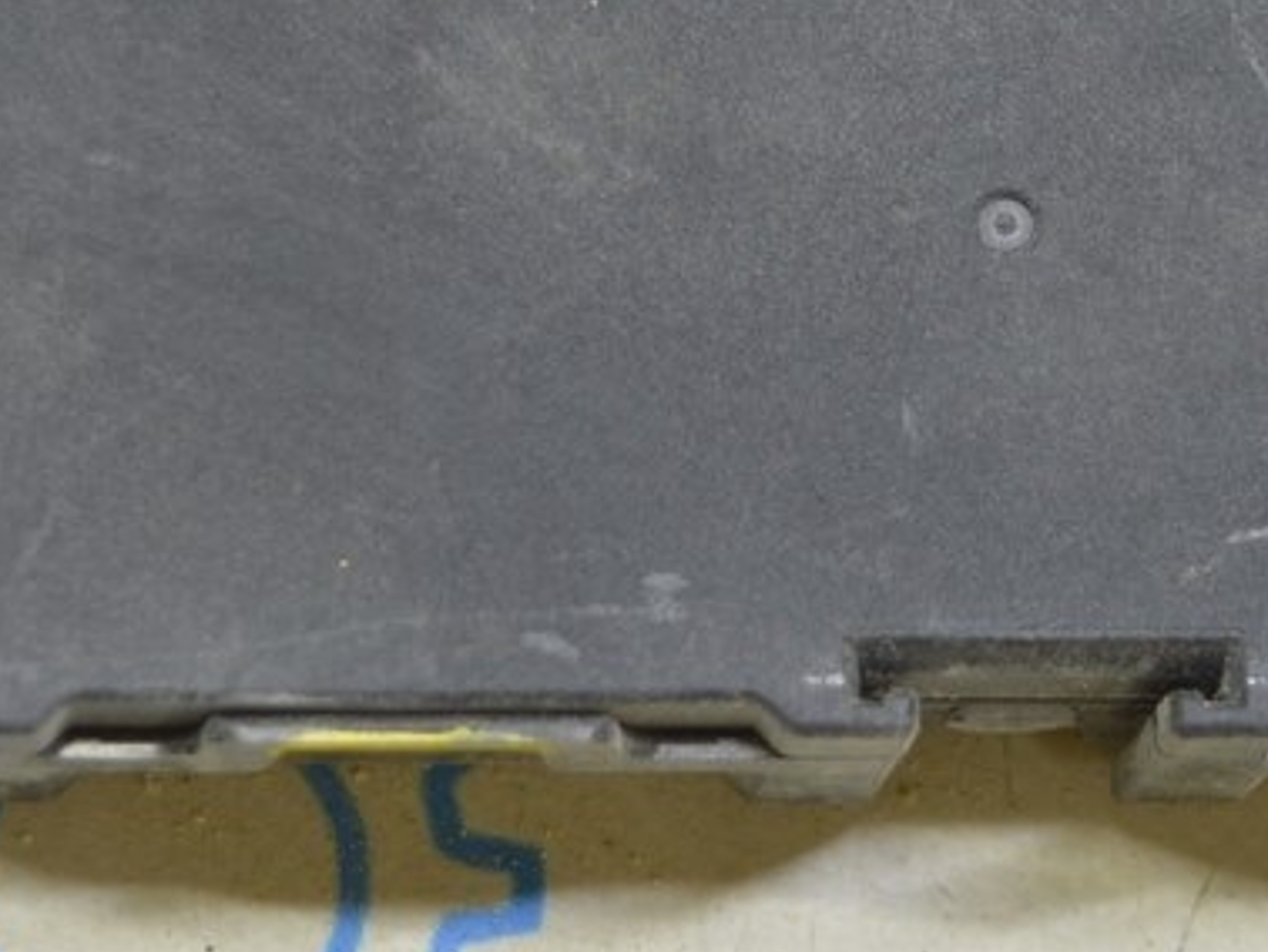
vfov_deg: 9.4
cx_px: 359
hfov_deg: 12.6
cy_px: -79
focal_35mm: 156
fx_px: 5718
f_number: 5.6
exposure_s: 1/20
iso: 400
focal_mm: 40
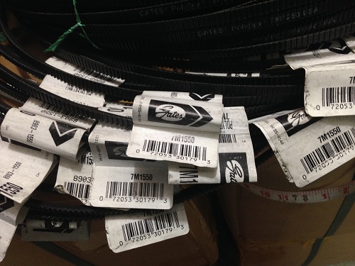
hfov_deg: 55.4
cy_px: 133
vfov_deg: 42.9
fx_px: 338
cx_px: 178
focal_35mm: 33
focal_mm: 4.12
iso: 125
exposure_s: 1/20
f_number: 2.4
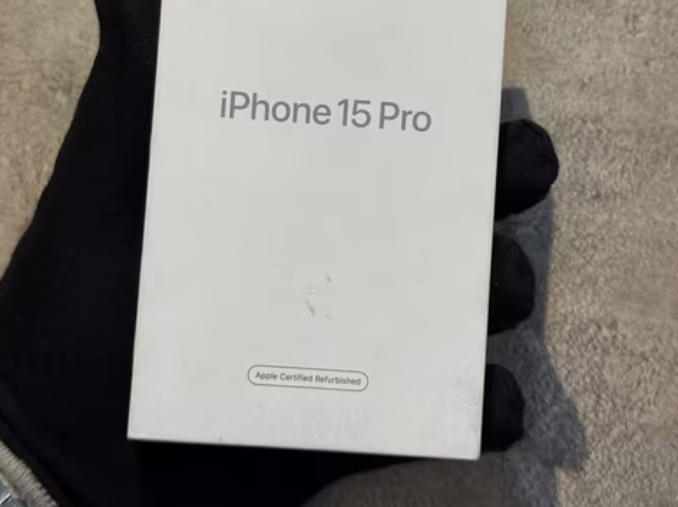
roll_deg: -12.4
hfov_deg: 29.8
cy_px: 77
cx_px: 338
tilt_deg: +9.1
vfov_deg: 22.2
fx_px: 1272
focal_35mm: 65
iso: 80
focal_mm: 6.76
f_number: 1.78
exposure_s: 1/100
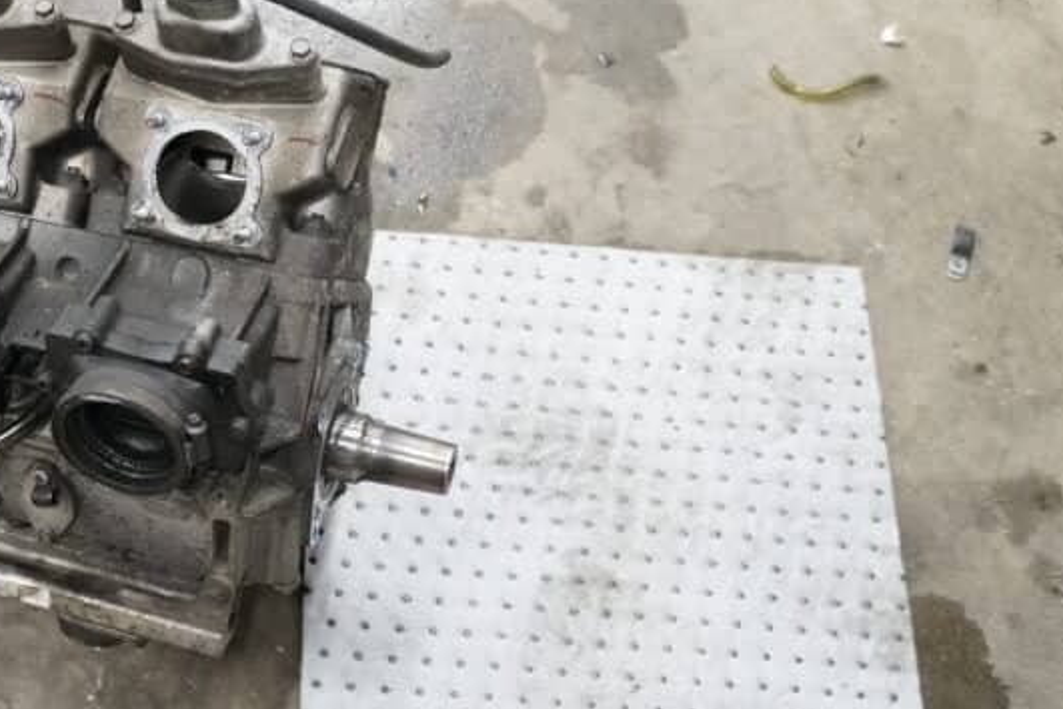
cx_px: 132
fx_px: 1623
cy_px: 255
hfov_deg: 34.5
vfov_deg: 24.5
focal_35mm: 55
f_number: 3.5
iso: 1250
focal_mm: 19
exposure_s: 1/60
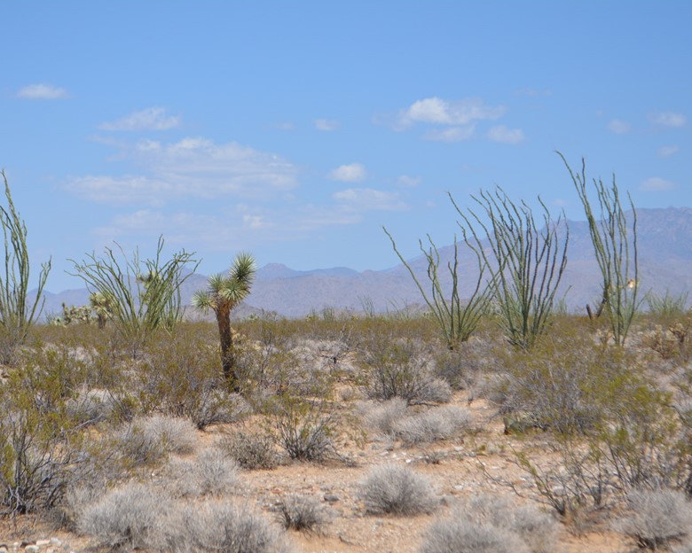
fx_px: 2205
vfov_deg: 14.3
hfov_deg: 17.8
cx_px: 268
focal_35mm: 108
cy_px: 314
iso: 400
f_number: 7.1
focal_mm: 55
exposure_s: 1/1600
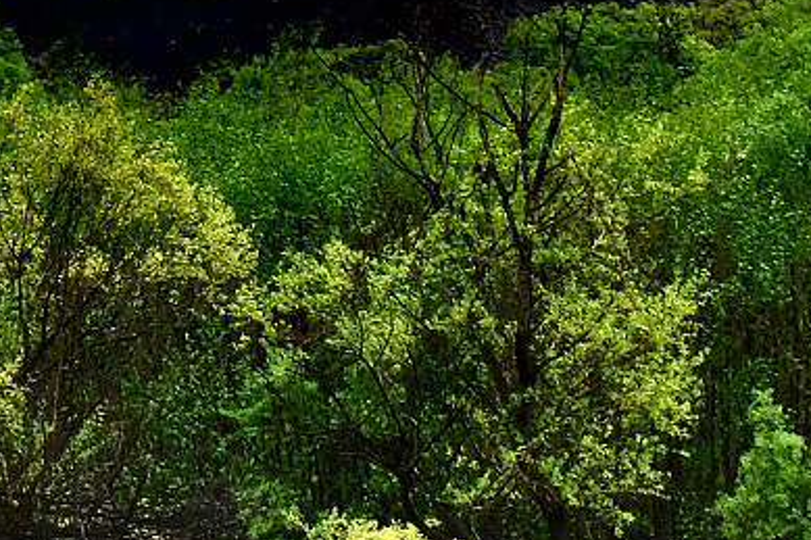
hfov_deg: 6.0
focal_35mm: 341
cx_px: 684
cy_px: 46
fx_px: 7678
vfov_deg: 4.0
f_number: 22
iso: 250
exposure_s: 1/30
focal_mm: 55
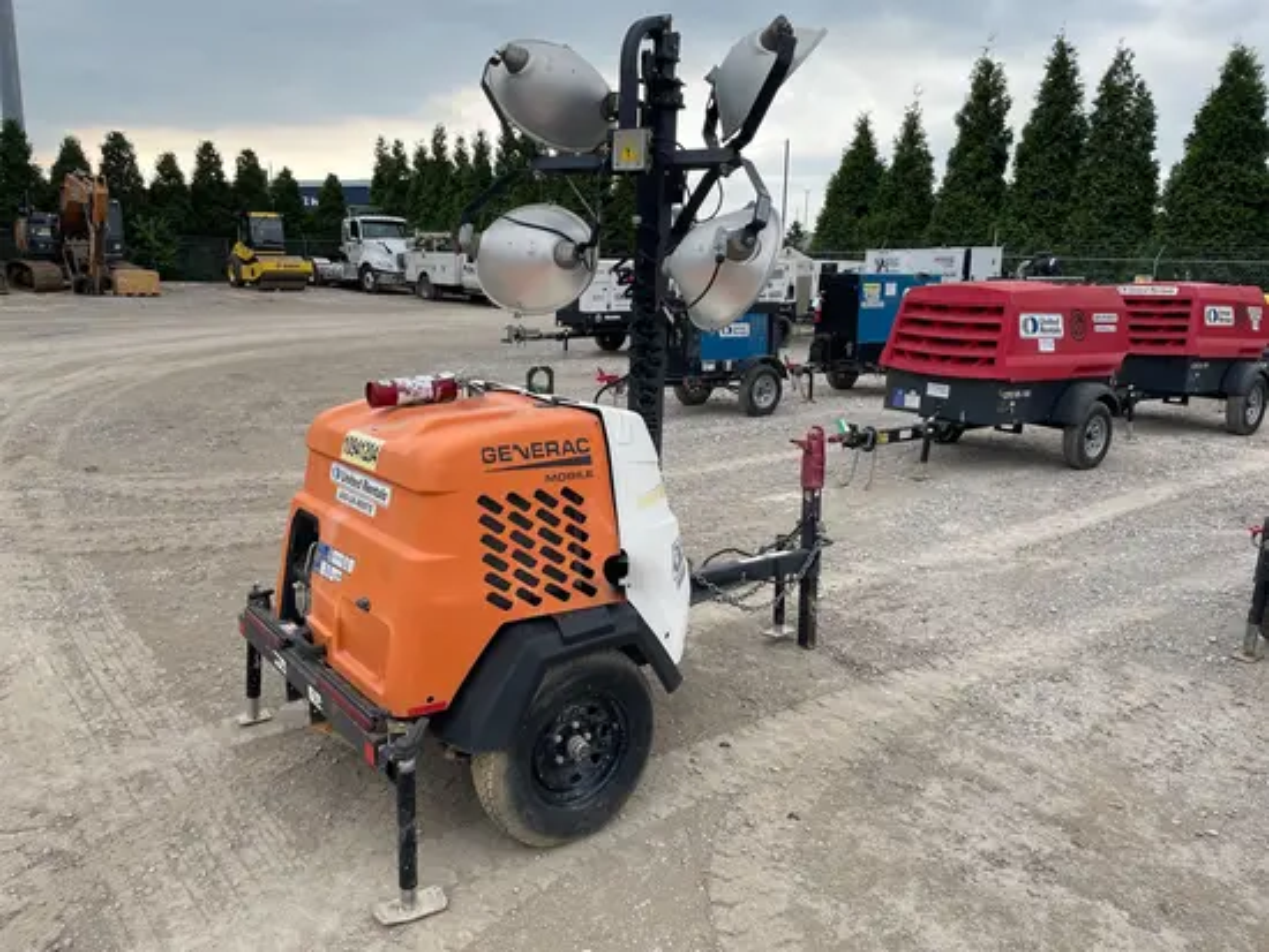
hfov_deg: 67.3
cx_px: 634
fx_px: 954
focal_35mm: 26
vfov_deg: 53.1
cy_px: 476
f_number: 1.6
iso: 32
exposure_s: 1/849
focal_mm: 4.2
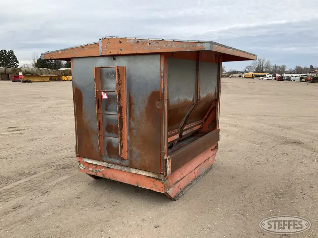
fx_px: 266
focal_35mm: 29
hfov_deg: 61.7
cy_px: 119
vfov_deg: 48.2
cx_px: 159
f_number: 1.8
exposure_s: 1/465
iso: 25
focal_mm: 3
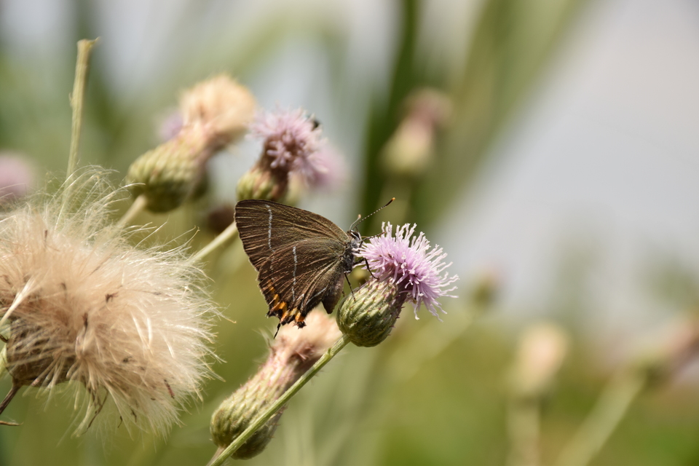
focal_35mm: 210
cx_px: 350
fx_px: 4077
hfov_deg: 9.8
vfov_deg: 6.5
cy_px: 233
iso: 200
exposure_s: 1/640
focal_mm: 140
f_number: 9
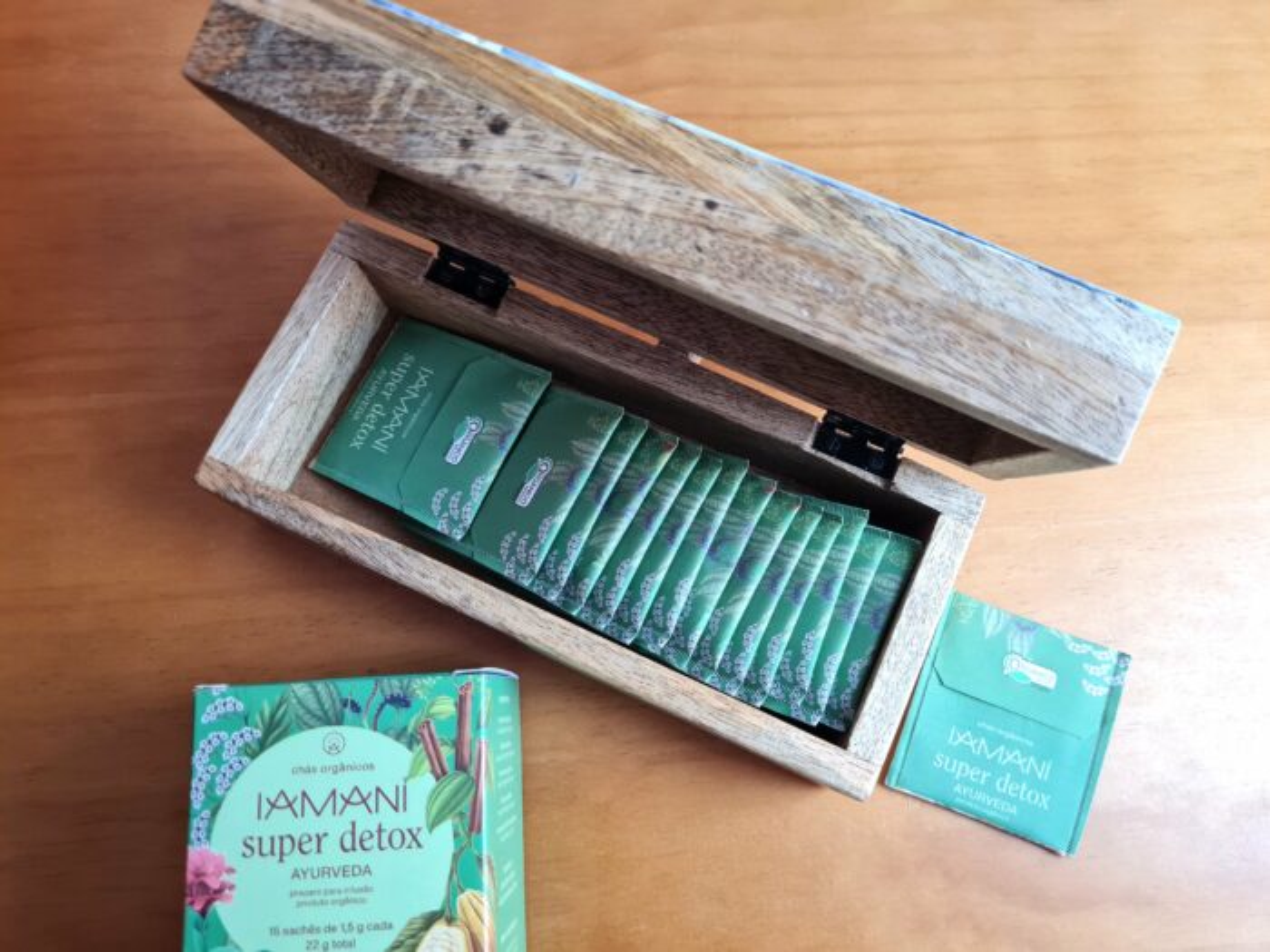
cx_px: 635
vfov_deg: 53.1
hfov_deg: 67.3
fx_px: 954
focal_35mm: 26
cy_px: 476
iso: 200
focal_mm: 5.4
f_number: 1.8
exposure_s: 1/120
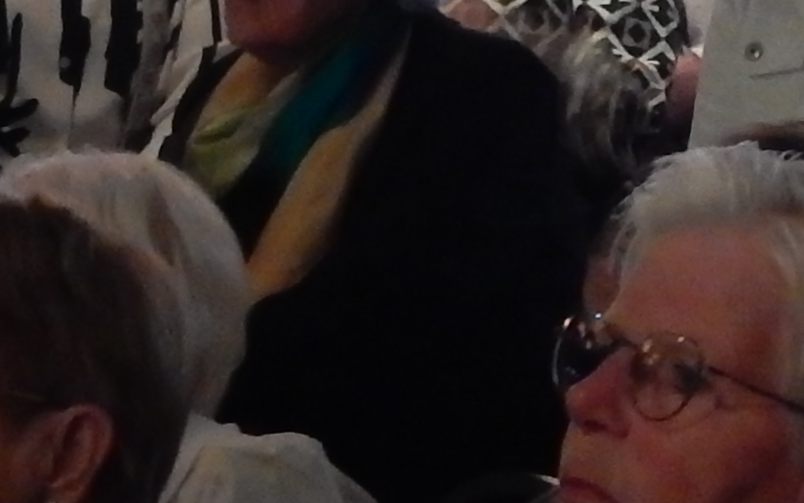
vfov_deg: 5.1
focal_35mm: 255
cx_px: 1224
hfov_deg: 8.1
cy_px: 117
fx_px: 5587
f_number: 4.2
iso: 640
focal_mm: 7.6
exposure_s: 1/8
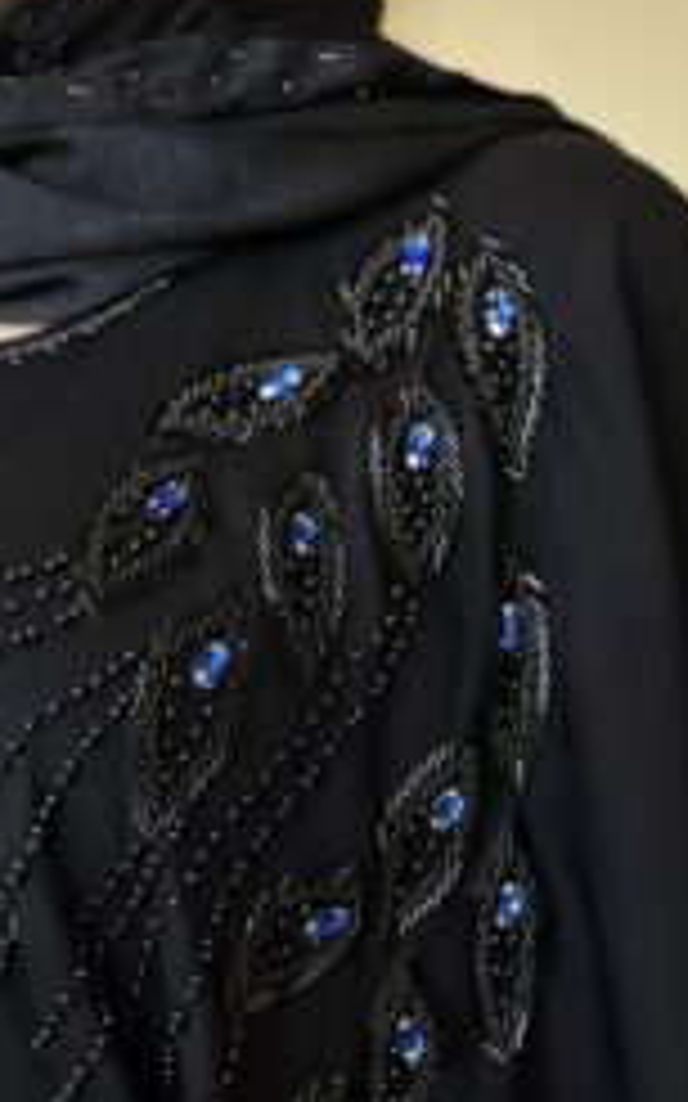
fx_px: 2491
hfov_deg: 15.6
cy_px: 688
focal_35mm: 83
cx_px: 166
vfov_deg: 24.9
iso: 160
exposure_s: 1/100
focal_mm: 6.86
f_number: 1.78
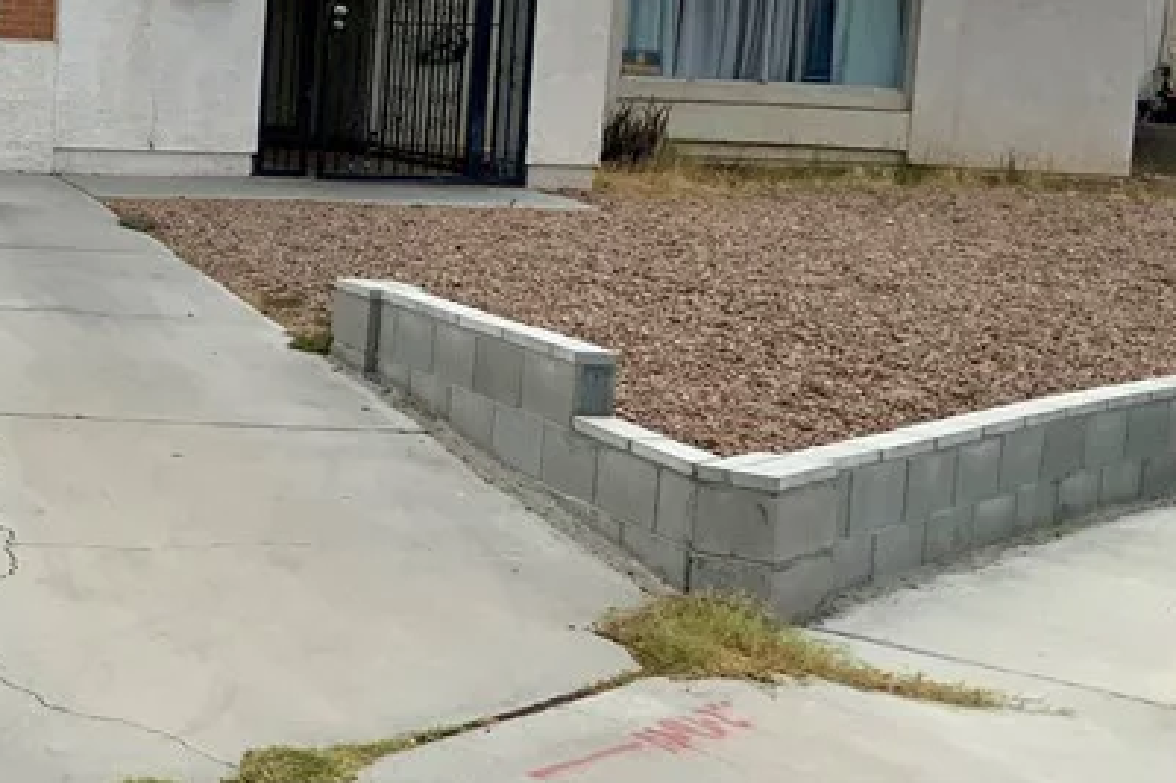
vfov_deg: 17.7
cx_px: 29
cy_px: 317
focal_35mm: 77
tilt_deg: -5.2
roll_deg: -2.5
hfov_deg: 25.2
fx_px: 2514
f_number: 1.8
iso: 16
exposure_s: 1/855
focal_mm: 3
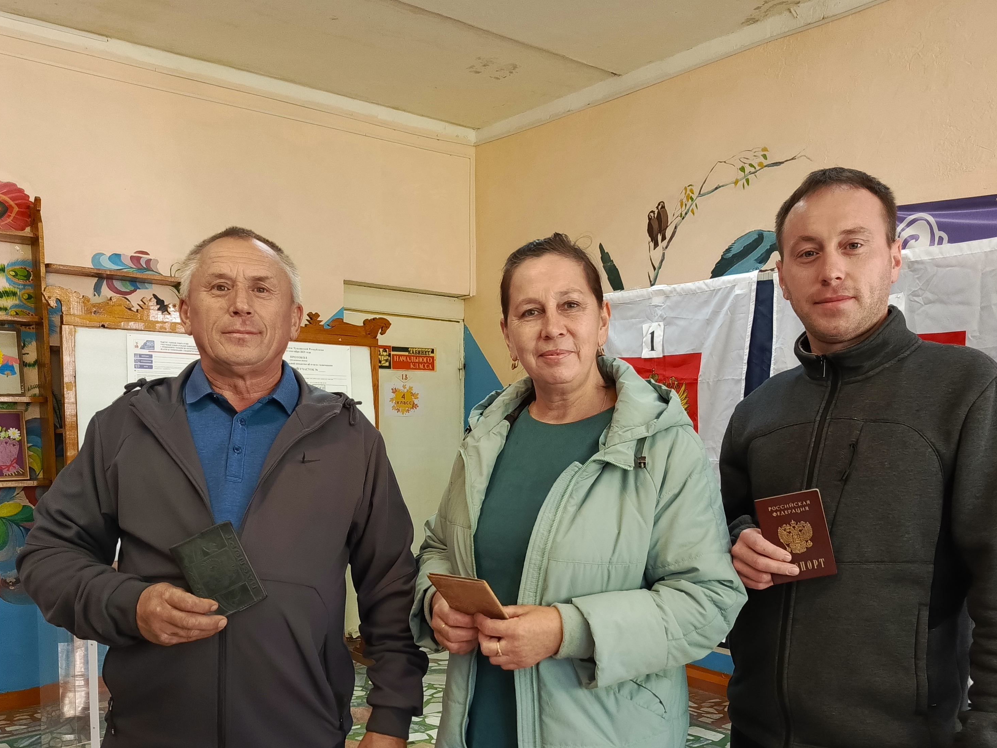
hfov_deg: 58.4
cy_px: 493
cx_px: 500
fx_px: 893
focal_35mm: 31
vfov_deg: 44.8
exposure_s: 1/50
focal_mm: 5.25
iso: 2006
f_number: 1.75
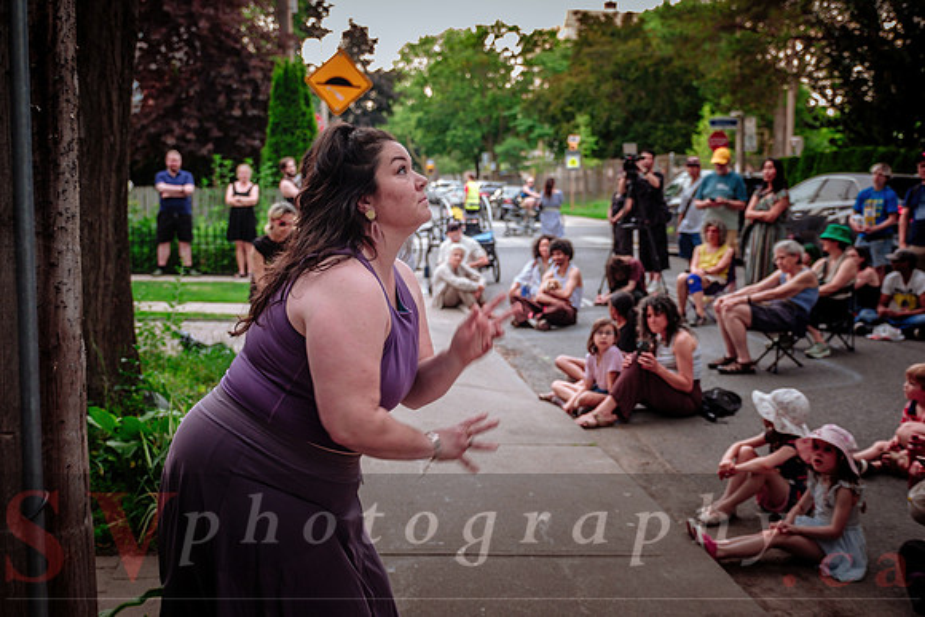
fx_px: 1156
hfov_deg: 43.6
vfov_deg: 29.9
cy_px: 308
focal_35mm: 45
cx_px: 462
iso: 1600
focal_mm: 30.2
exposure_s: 1/125
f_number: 2.8
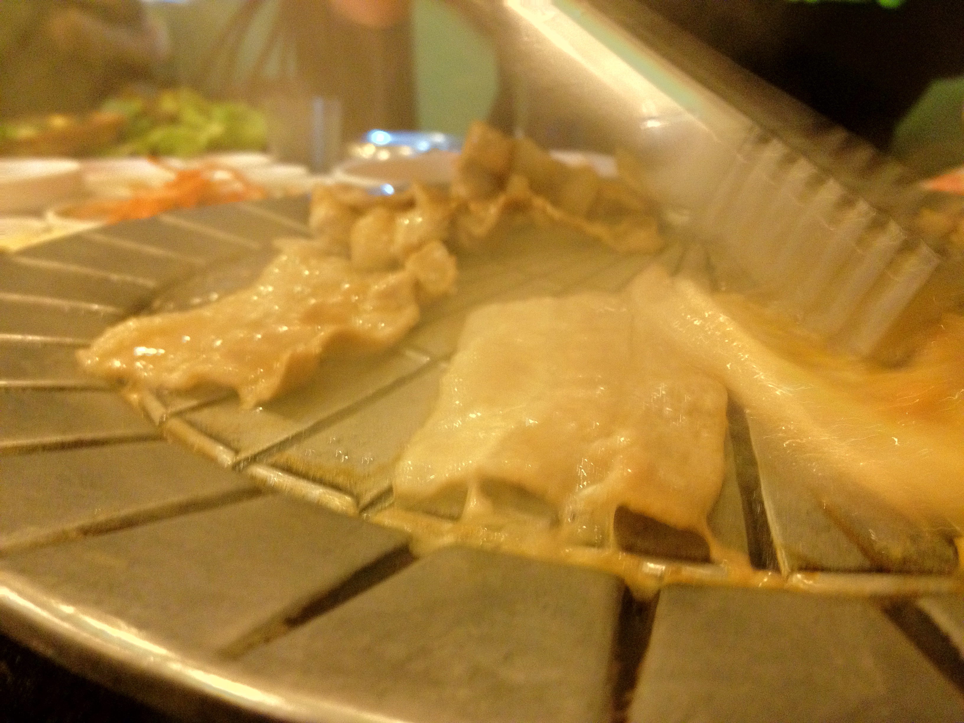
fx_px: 975
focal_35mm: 35
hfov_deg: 52.6
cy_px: 362
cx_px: 482
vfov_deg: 40.7
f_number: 2.4
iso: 400
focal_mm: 4.28
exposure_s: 1/15
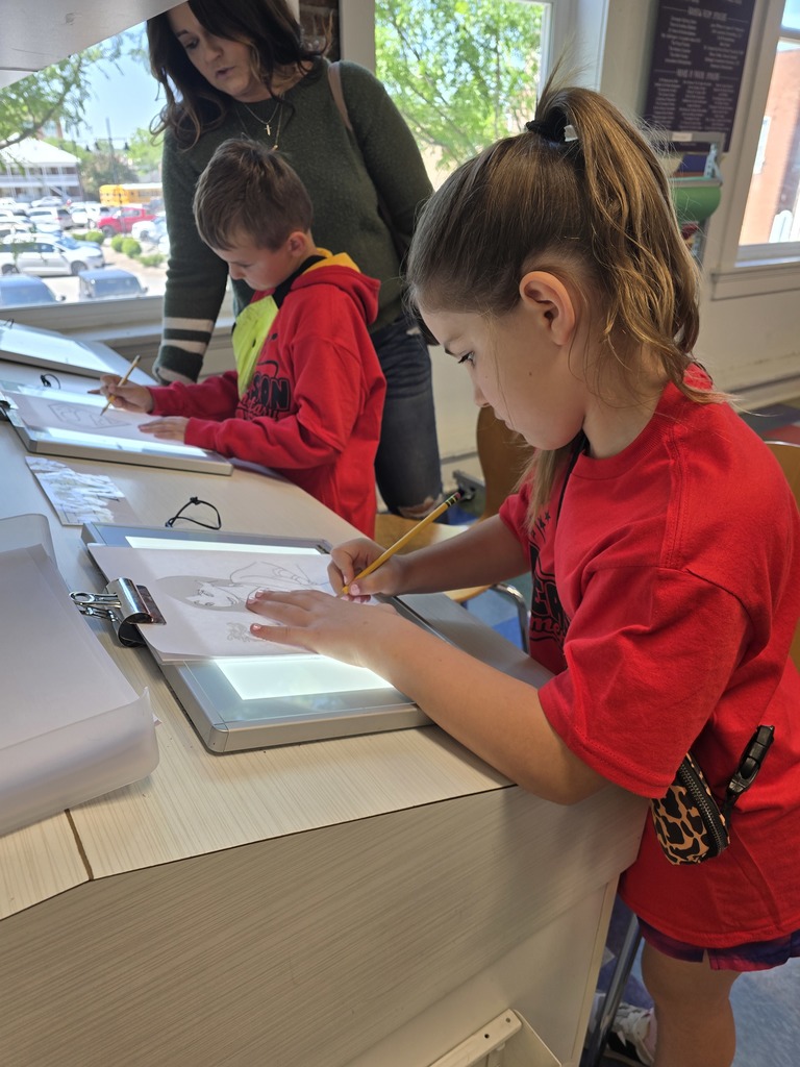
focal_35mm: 23
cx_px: 400
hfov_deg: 58.9
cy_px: 534
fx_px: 709
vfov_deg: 73.9
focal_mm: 6.3
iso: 40
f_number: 1.7
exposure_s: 1/120
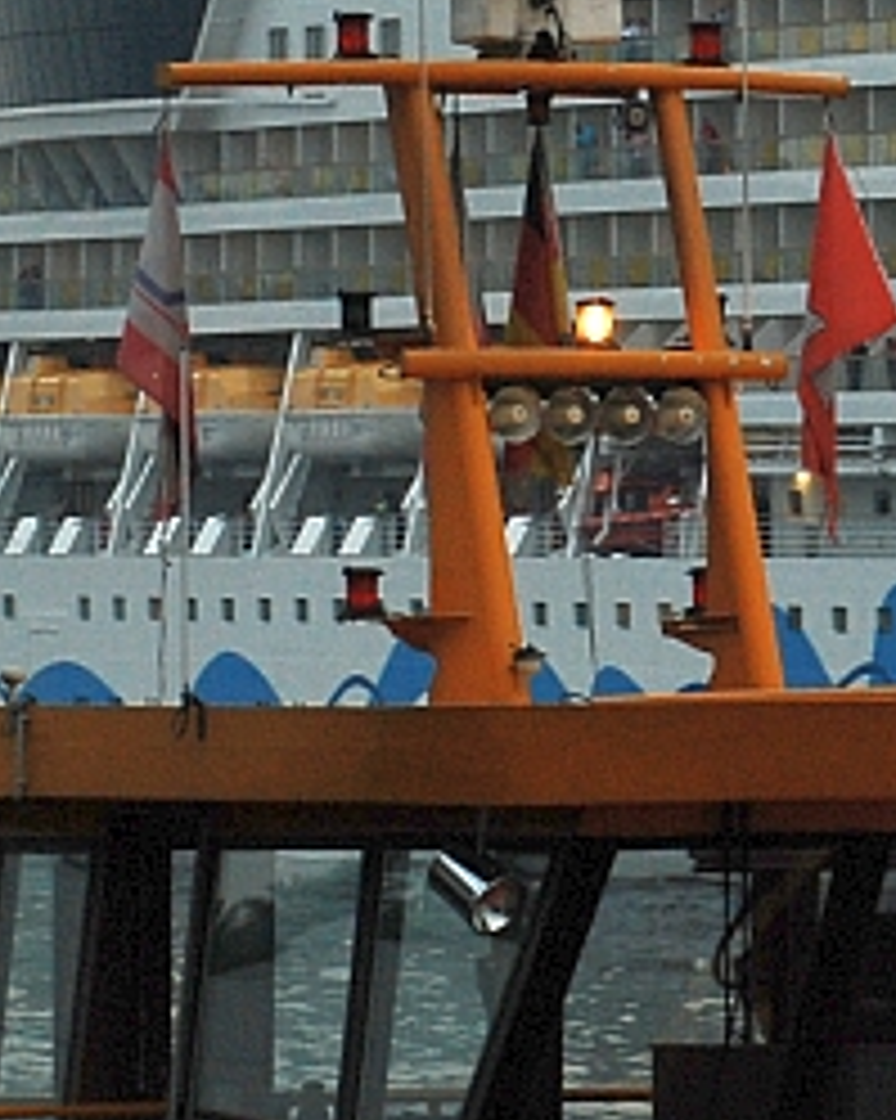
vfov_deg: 5.4
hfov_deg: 4.3
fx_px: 11940
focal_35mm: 360
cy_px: -241
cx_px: 919
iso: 400
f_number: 5.3
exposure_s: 1/60
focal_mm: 62
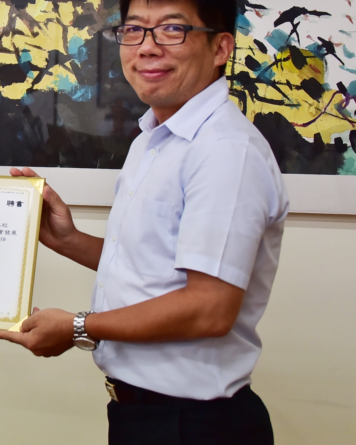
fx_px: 948
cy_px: 153
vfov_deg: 26.3
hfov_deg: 20.5
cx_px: -15
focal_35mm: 72
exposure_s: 1/250
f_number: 4
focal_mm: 36
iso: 800
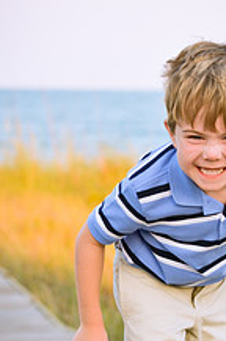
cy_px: 253
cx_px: 159
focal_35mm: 327
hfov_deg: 4.2
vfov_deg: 6.3
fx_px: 3089
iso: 200
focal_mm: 105
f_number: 7.1
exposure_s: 1/200
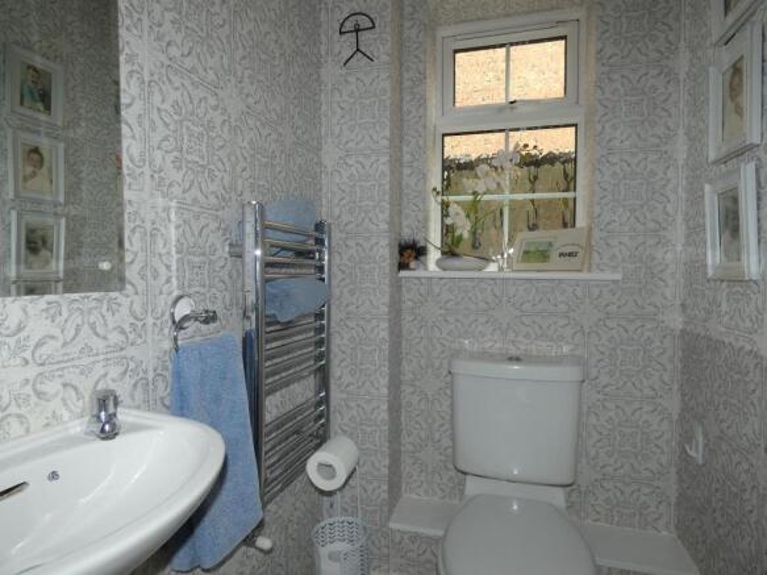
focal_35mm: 20
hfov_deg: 81.8
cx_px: 384
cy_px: 288
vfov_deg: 66.0
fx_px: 443
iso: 80
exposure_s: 1/80
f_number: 2.8
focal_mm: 3.6
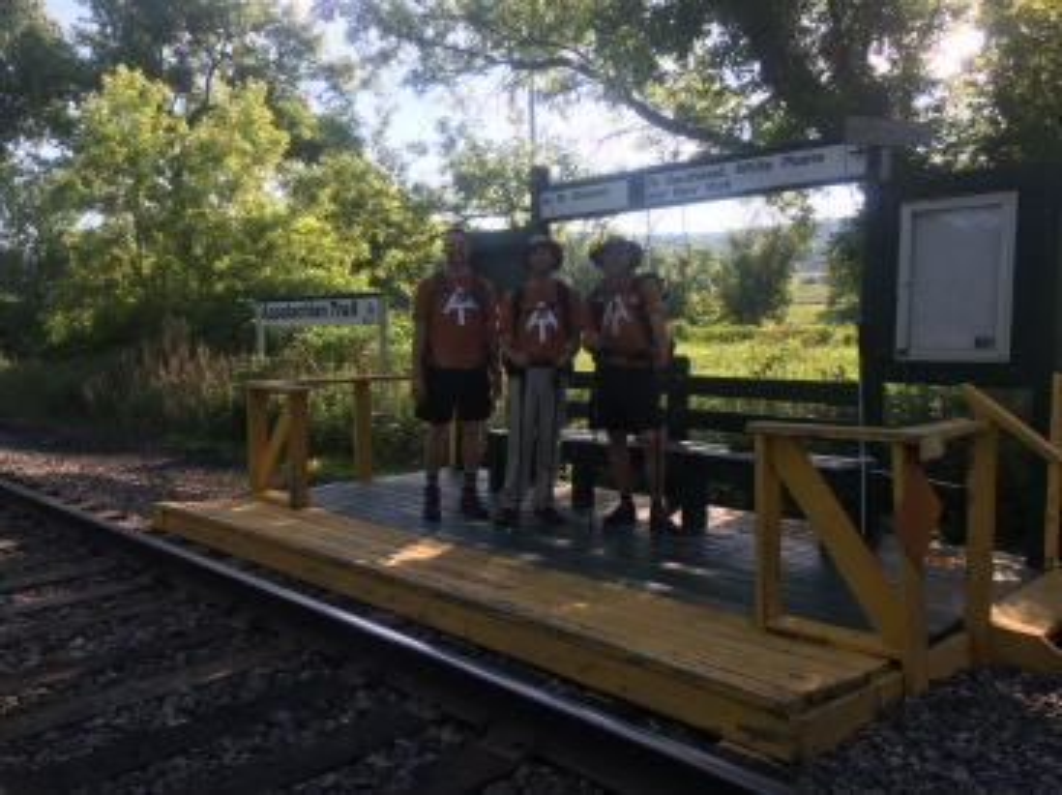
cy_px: 398
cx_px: 531
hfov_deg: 61.7
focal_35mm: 29
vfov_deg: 48.2
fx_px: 889
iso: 25
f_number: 2.2
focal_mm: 4.15
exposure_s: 1/381
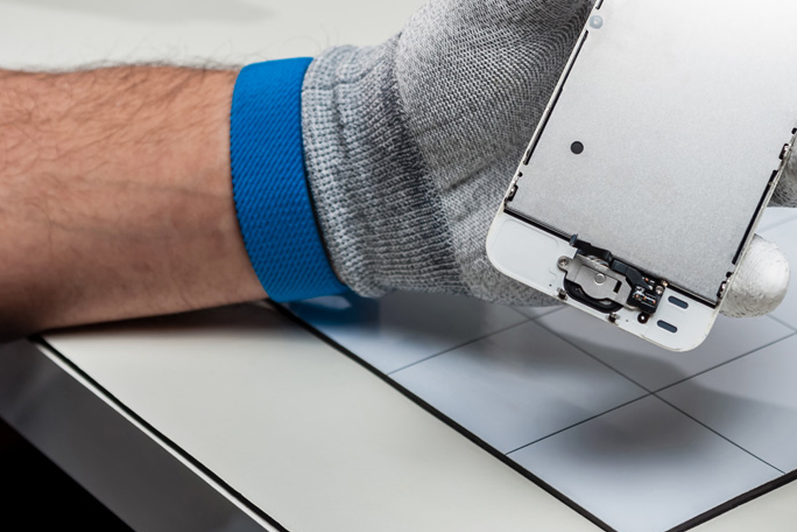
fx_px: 2524
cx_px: 633
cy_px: 90
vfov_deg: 12.0
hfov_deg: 17.8
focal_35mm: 114
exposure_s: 1/250
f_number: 8
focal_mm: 65
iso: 100
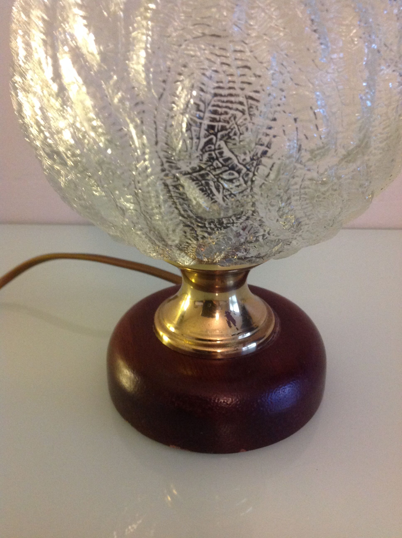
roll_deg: +1.8
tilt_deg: -27.4
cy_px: 269
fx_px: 543
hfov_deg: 40.6
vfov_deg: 52.7
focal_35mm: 35
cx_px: 201
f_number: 2.4
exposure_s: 1/15
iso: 320
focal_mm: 4.28
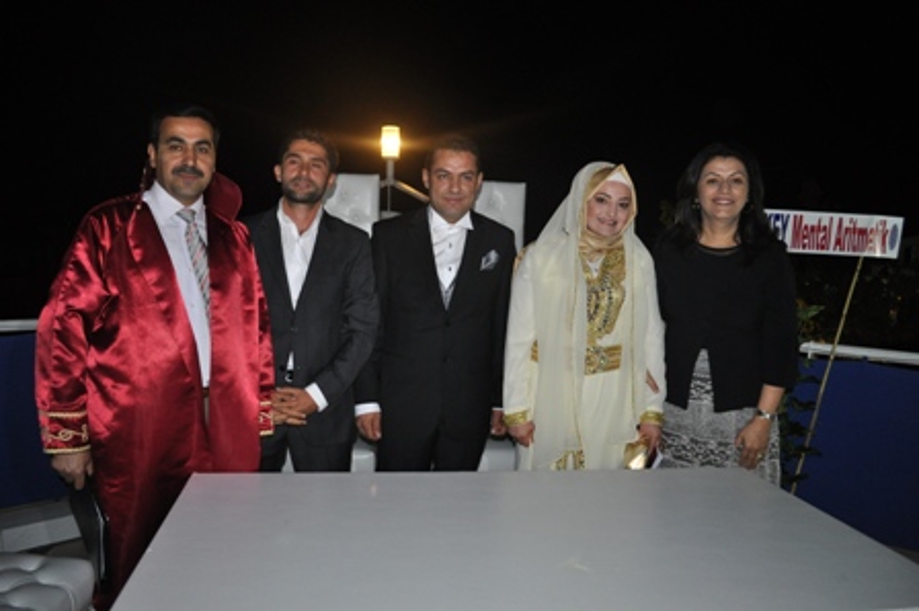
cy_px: 306
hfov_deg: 62.0
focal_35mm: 30
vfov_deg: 43.5
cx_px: 460
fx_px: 765
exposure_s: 1/60
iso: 800
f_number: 3.8
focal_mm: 20
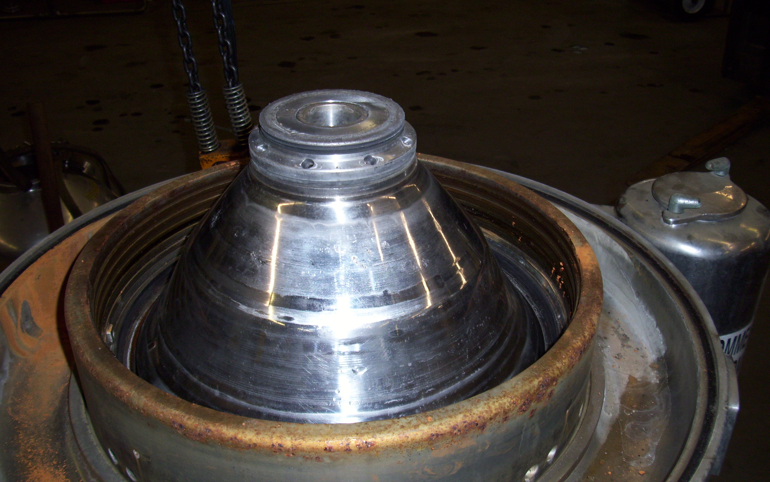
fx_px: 777
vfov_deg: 34.3
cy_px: 288
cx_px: 384
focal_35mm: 37
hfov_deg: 52.7
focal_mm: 5.7
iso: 80
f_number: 2.9
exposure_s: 1/40
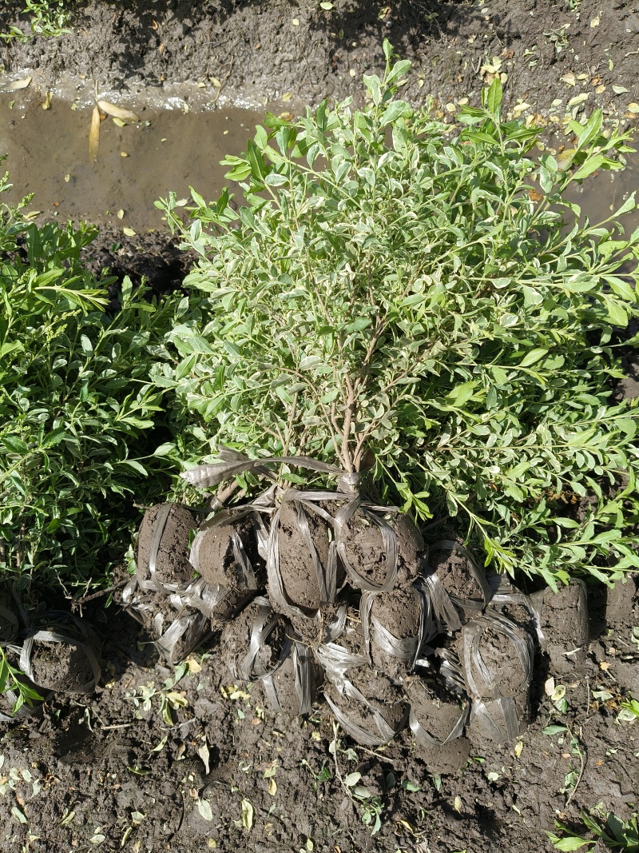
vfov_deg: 67.3
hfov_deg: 53.1
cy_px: 426
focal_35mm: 26
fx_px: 640
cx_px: 320
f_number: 1.8
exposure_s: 1/2007
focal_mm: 4.84
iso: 80
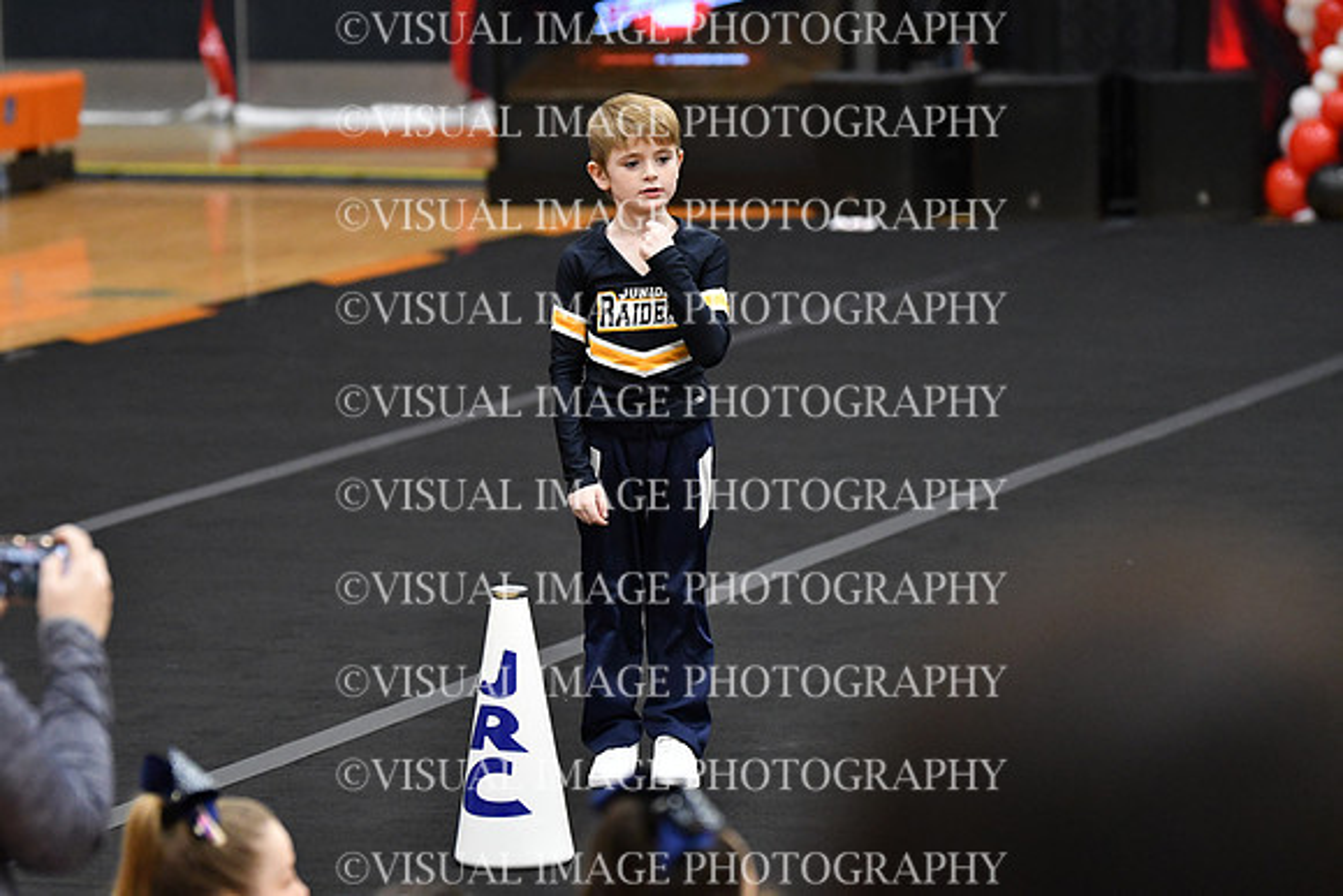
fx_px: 7537
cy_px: 448
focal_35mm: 202
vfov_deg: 6.8
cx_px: 672
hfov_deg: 10.2
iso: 5000
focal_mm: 135
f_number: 2.8
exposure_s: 1/800
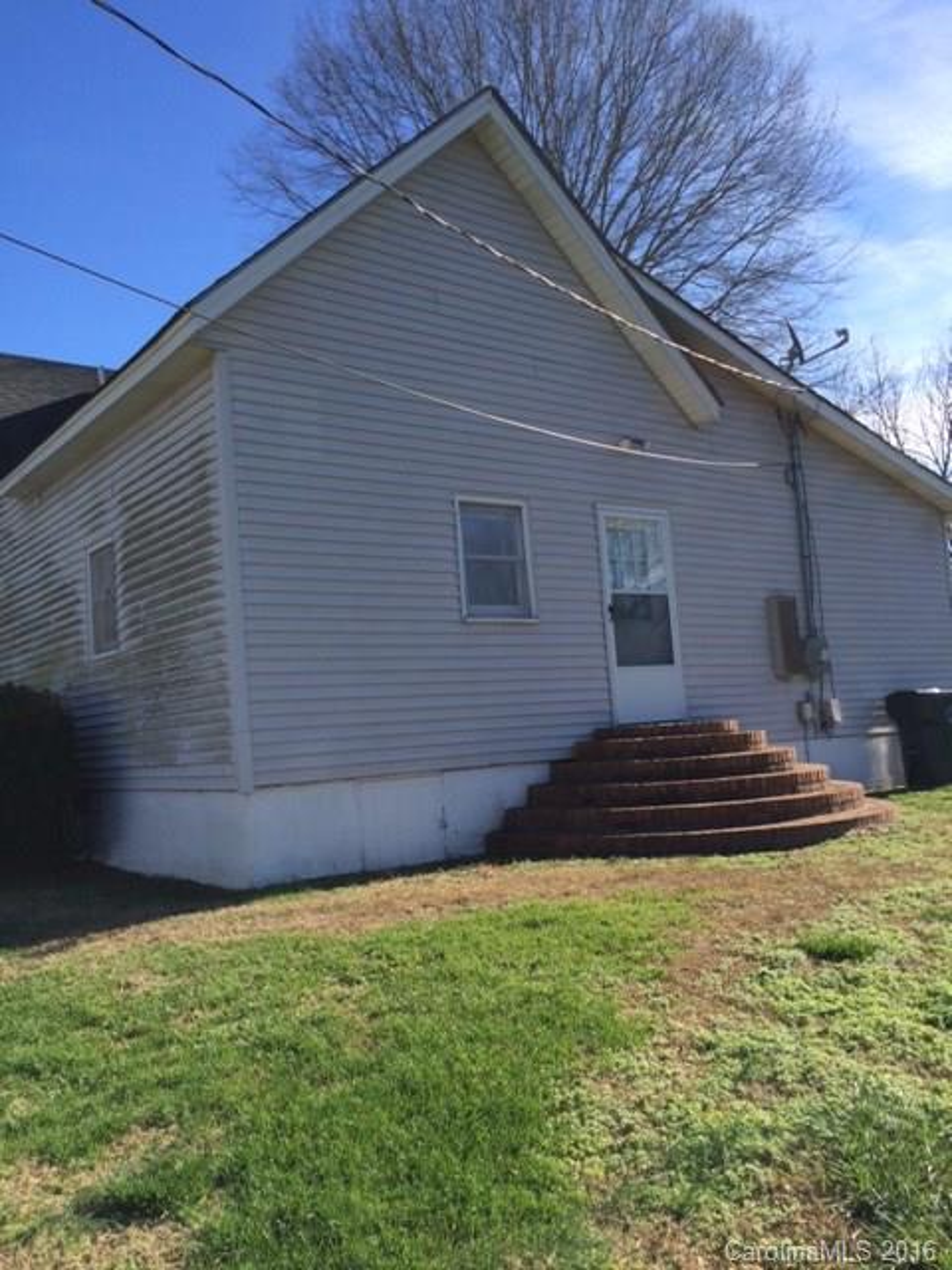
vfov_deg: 61.7
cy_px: 635
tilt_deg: +5.2
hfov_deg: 48.2
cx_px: 476
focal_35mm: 29
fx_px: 1063
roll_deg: +6.7
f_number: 2.2
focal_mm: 4.15
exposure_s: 1/1466
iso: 32
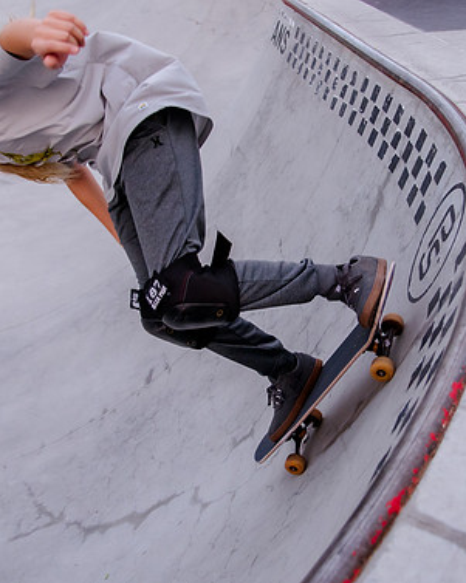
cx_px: 268
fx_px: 725
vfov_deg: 43.8
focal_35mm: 42
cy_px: 301
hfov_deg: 35.6
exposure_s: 1/640
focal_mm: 24
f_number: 4
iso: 2500
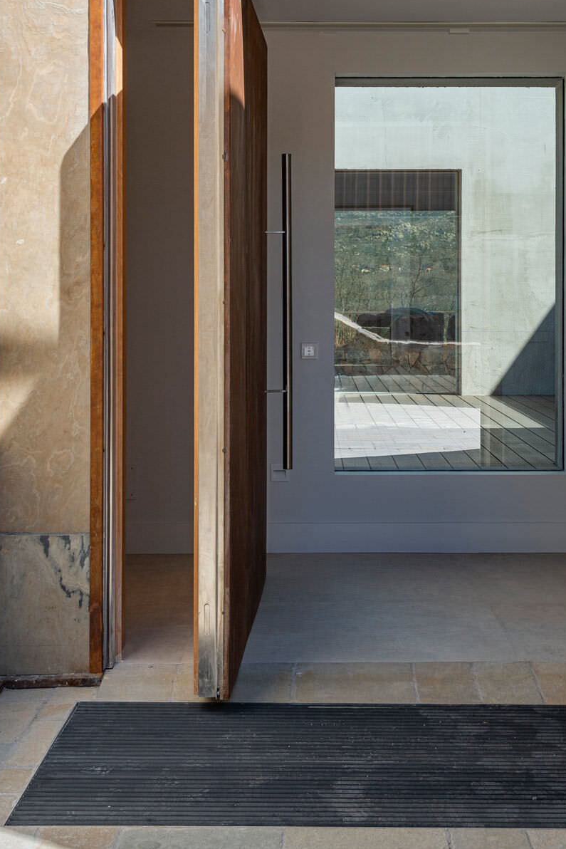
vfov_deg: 35.9
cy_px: 287
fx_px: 1297
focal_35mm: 55
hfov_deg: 24.5
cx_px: 378
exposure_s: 1/100
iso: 125
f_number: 11
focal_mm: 32
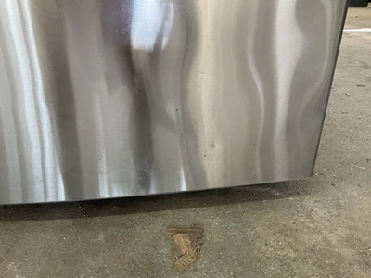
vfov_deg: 48.2
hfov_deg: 61.7
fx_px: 311
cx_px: 186
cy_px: 139
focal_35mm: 29
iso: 100
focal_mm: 3
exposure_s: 1/60
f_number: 1.8
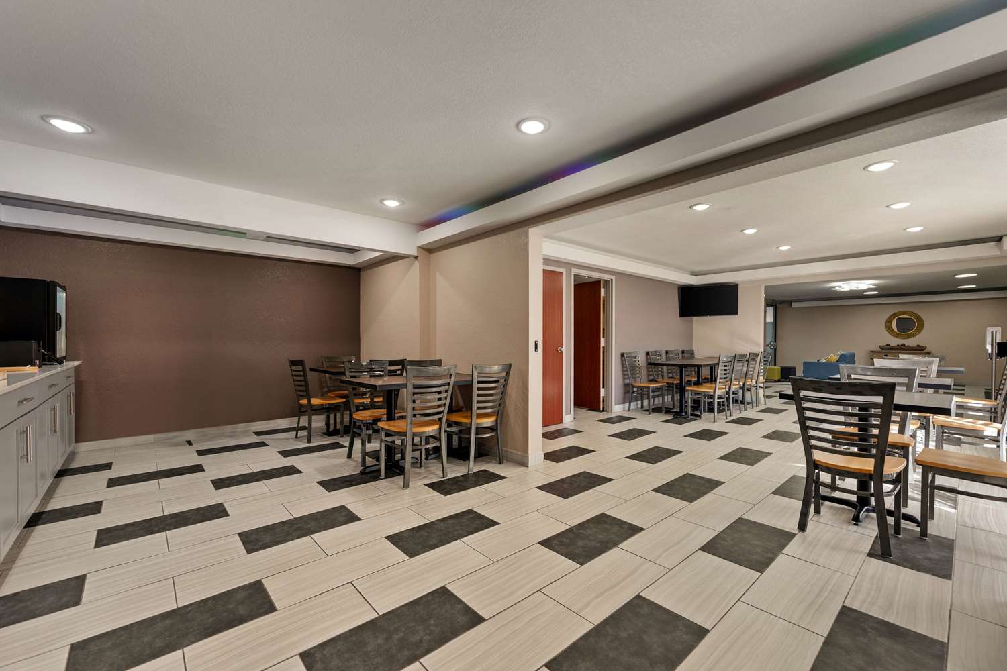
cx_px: 504
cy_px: 336
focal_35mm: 14
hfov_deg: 104.3
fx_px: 392
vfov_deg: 81.2
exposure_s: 1/40
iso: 100
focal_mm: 14
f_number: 2.8
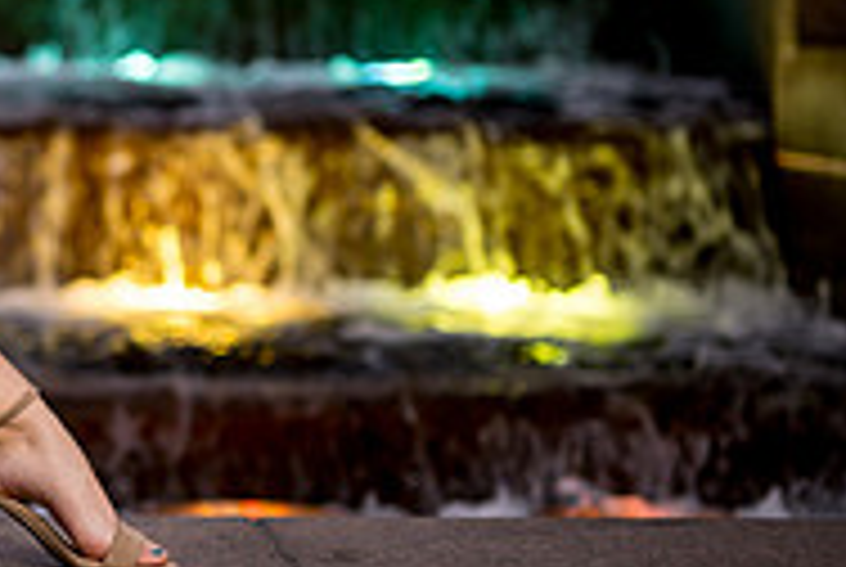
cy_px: 268
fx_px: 3625
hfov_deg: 12.7
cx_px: -364
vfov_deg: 8.9
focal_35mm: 154
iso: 160
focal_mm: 50
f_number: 1.4
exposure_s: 1/125
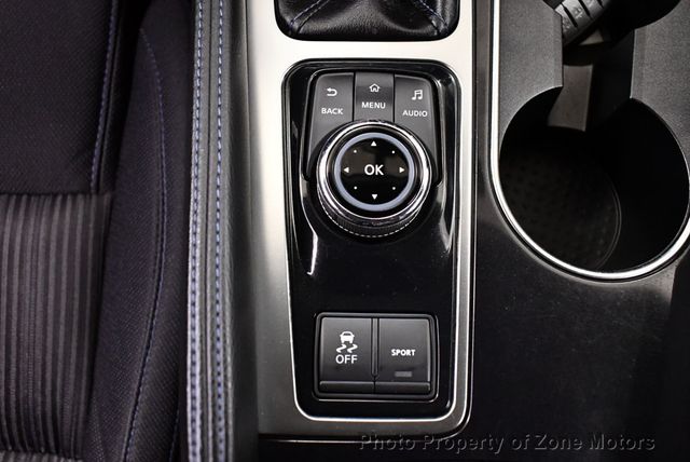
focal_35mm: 36
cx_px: 345
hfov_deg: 53.1
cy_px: 231
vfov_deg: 36.9
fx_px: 691
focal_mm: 18
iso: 3200
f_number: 3.5
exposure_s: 1/60
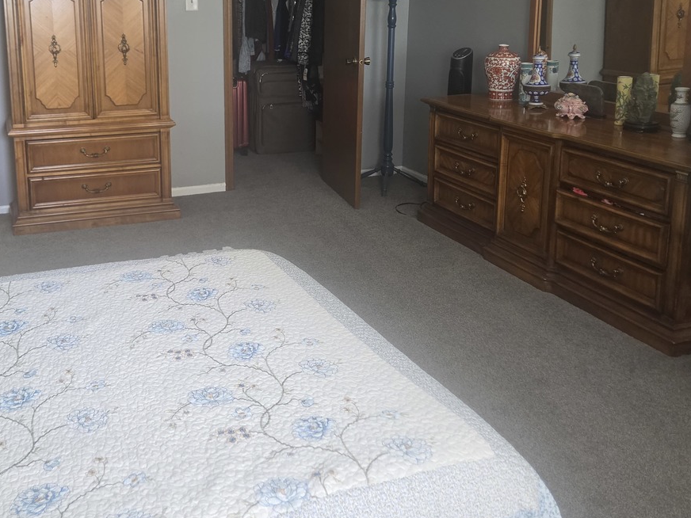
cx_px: 250
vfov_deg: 36.7
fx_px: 759
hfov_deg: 48.4
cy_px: 118
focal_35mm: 38
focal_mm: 5.4
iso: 320
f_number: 1.8
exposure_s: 1/120
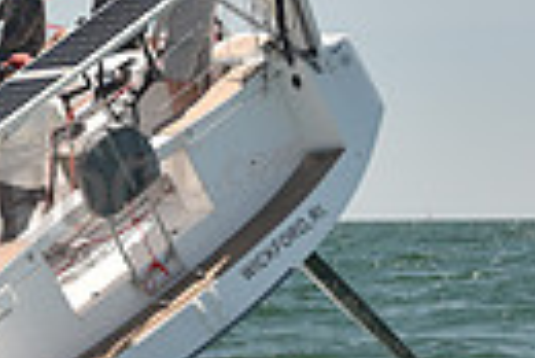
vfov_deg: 4.4
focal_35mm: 312
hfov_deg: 6.4
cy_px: 56
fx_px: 4642
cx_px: -477
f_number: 4.5
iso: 250
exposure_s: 1/800
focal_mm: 70
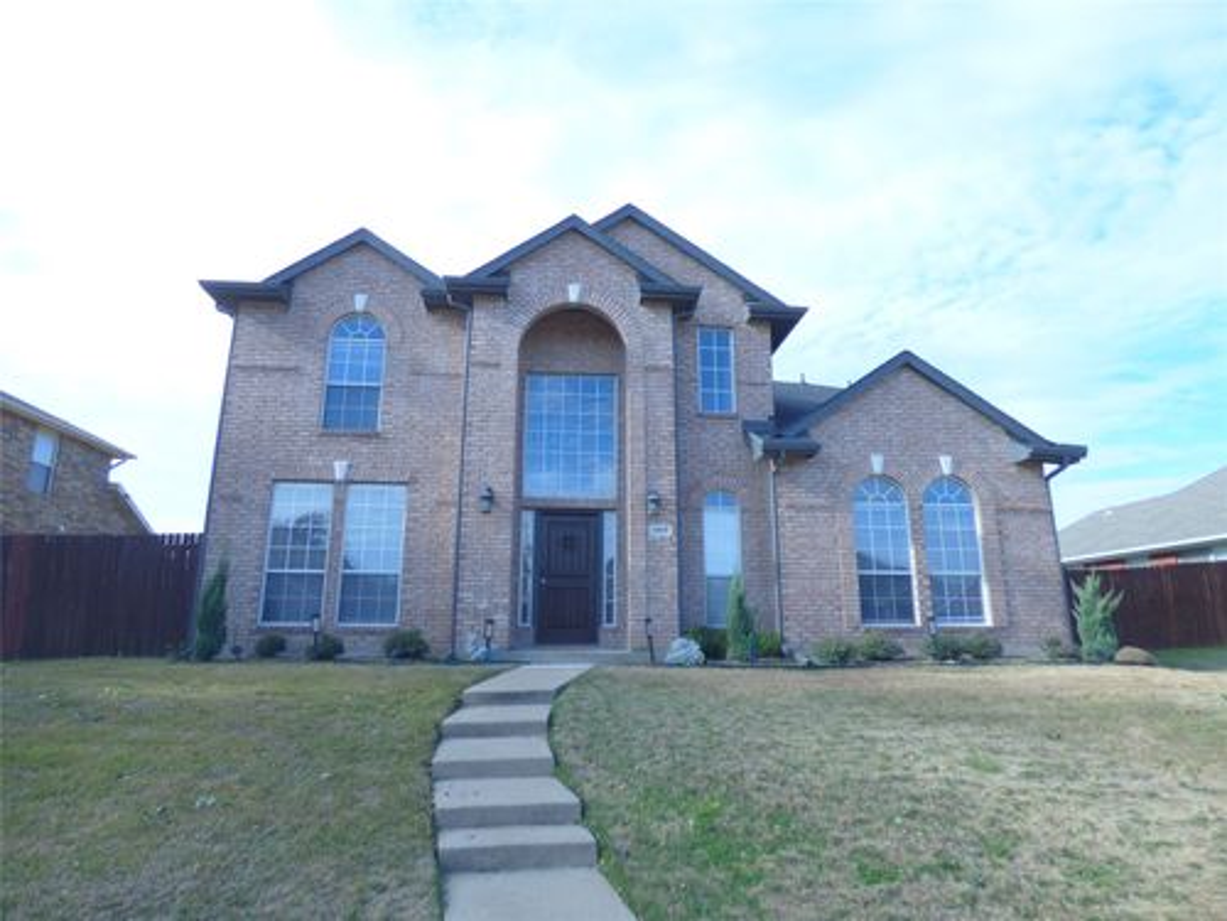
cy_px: 460
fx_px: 709
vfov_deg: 66.0
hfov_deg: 81.7
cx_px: 614
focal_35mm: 20
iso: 100
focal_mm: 3.58
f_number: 2.8
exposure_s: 1/800
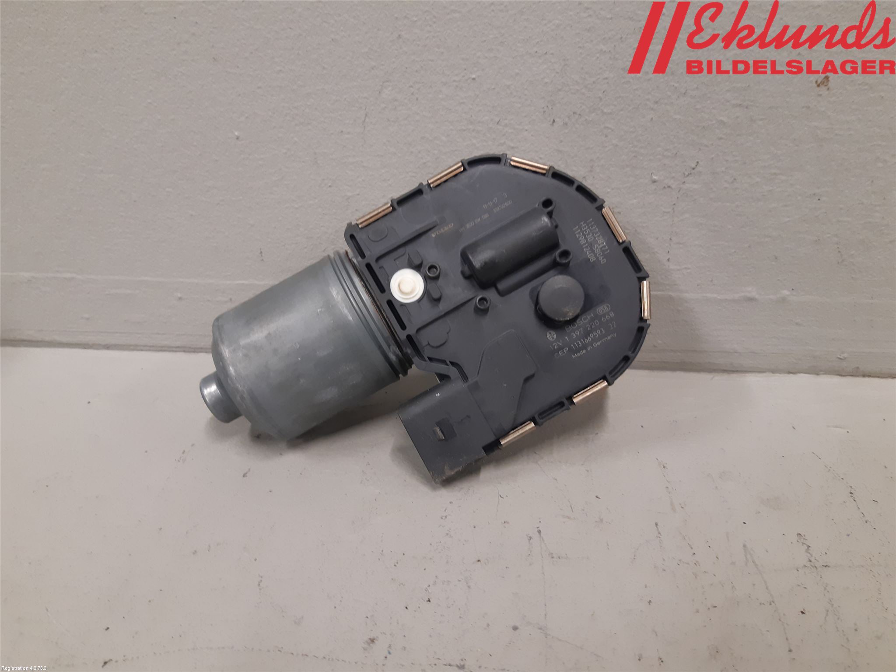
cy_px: 336
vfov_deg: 53.1
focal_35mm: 26
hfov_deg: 67.3
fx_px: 673
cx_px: 448
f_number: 1.7
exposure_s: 1/50
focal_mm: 3.93
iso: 160
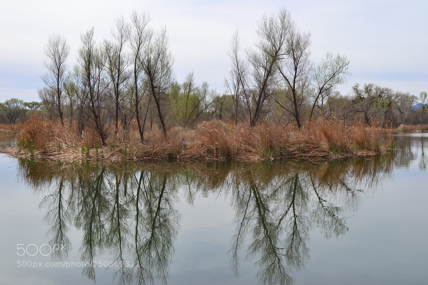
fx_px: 571
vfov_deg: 28.1
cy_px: 142
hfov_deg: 41.1
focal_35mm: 48
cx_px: 214
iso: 100
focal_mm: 32
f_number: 11
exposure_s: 1/125
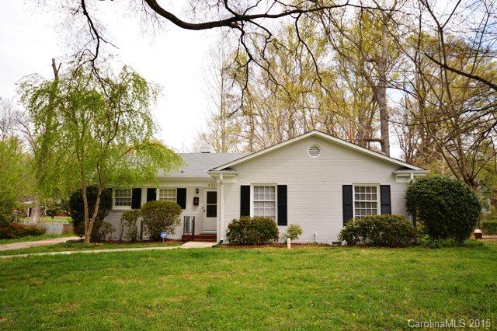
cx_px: 248
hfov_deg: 62.0
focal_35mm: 30
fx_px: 414
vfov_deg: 43.6
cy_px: 166
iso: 100
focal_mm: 20
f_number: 5.6
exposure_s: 1/125
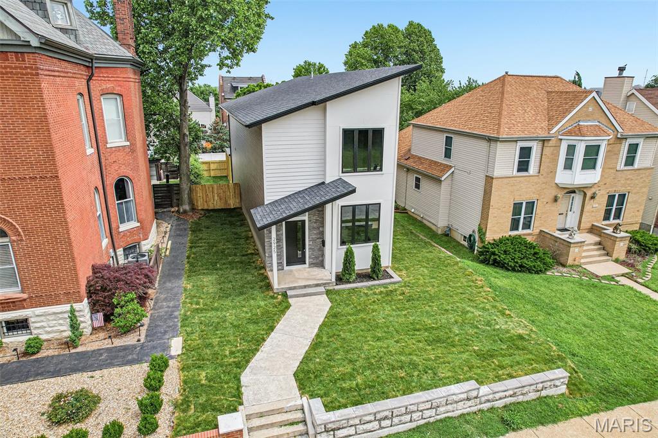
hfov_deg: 78.6
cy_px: 219
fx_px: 402
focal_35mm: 22
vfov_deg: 57.2
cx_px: 329
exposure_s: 1/2000
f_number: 2.8
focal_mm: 8.4
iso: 100
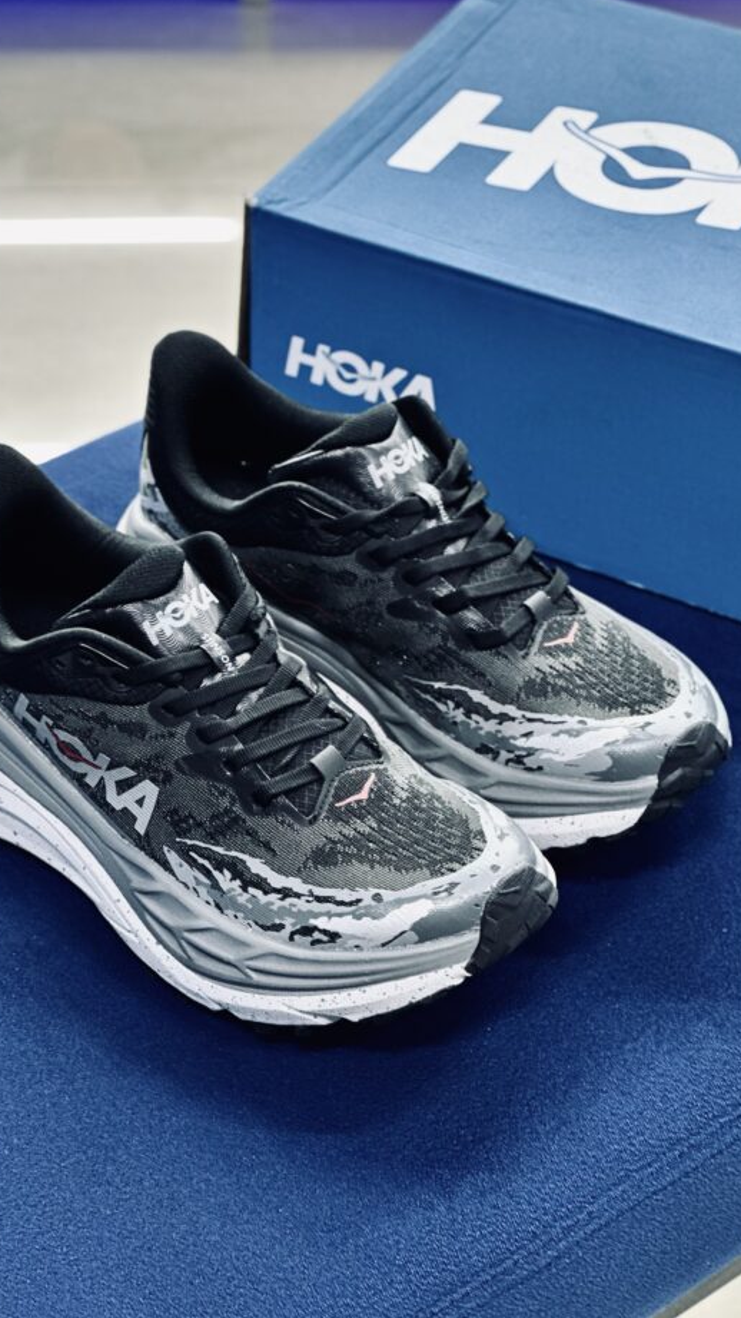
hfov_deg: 14.2
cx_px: 365
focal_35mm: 85
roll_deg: -1.1
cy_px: 659
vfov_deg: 25.0
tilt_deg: -39.6
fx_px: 2969
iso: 160
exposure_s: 1/33
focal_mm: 9
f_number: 2.8
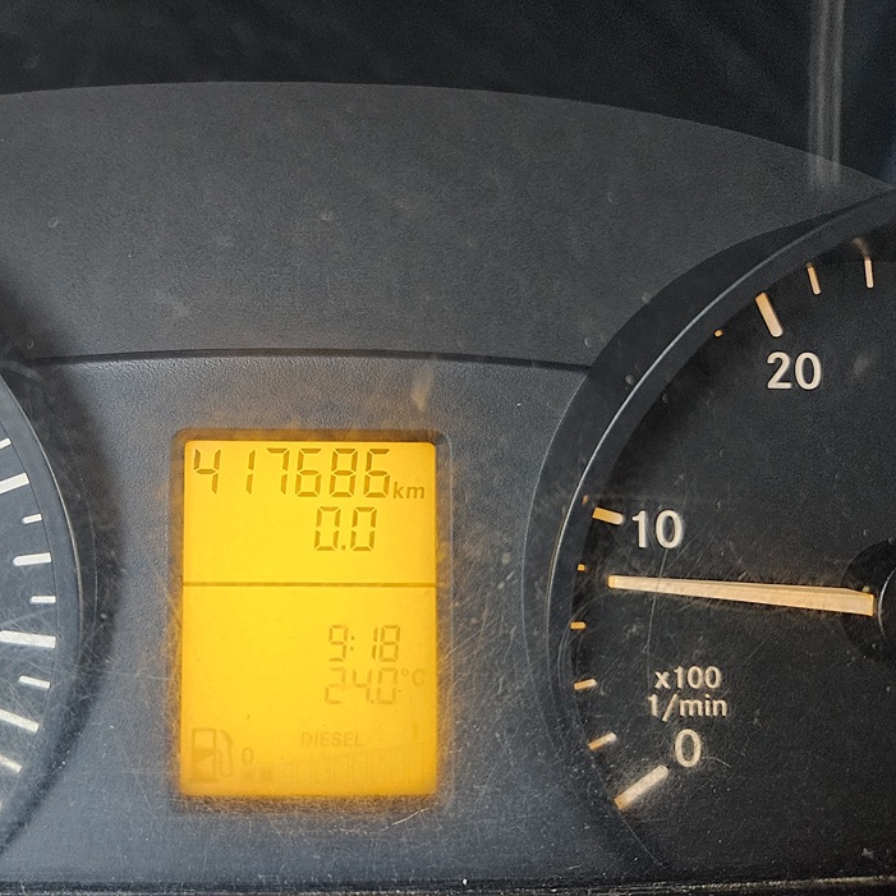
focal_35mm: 29
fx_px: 849
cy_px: 428
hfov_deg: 54.1
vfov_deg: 55.6
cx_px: 274
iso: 640
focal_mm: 5.4
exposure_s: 1/100
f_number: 1.8
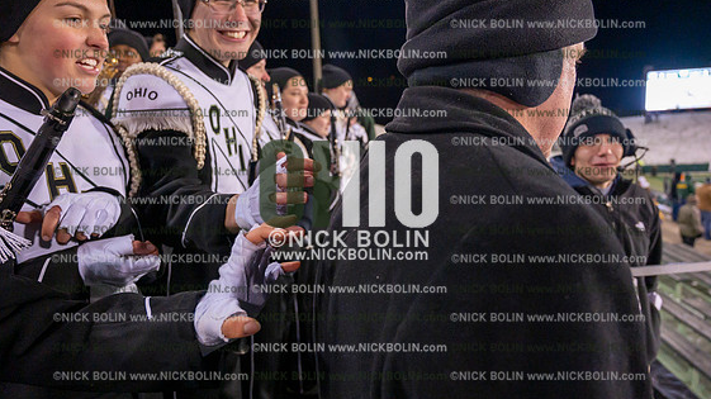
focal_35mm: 26
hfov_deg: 71.9
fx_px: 490
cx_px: 349
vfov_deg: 44.3
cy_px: 200
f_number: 4.5
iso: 5000
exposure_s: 1/640
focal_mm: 24
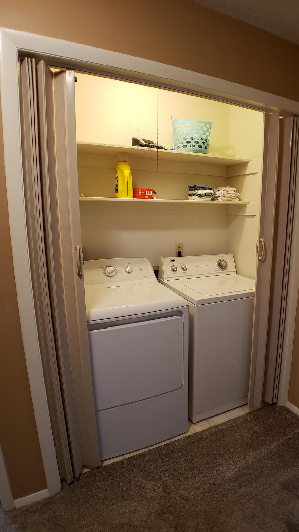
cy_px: 270
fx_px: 409
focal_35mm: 29
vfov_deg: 66.1
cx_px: 192
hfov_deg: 39.8
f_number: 1.5
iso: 160
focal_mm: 4.3
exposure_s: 1/50
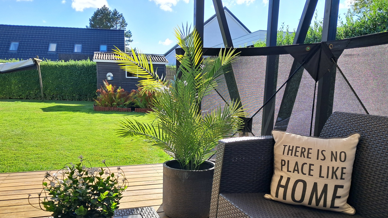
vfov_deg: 38.5
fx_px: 309
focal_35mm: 30
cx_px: 194
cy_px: 148
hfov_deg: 64.3
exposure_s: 1/320
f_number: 1.8
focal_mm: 4
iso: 50
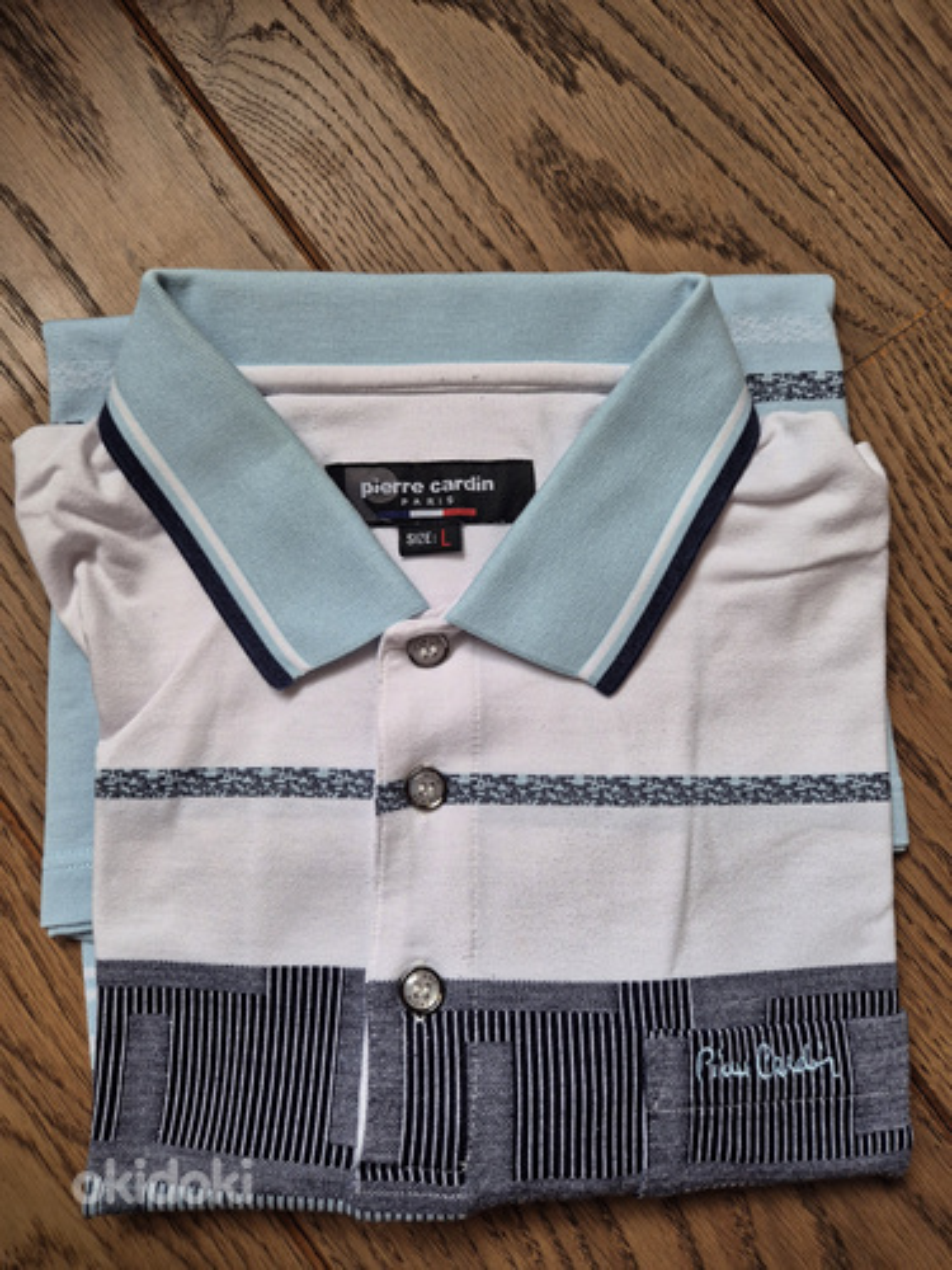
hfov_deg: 58.9
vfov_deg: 73.9
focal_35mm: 23
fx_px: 843
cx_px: 476
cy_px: 635
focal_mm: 5.4
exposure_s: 1/100
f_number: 1.8
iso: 320
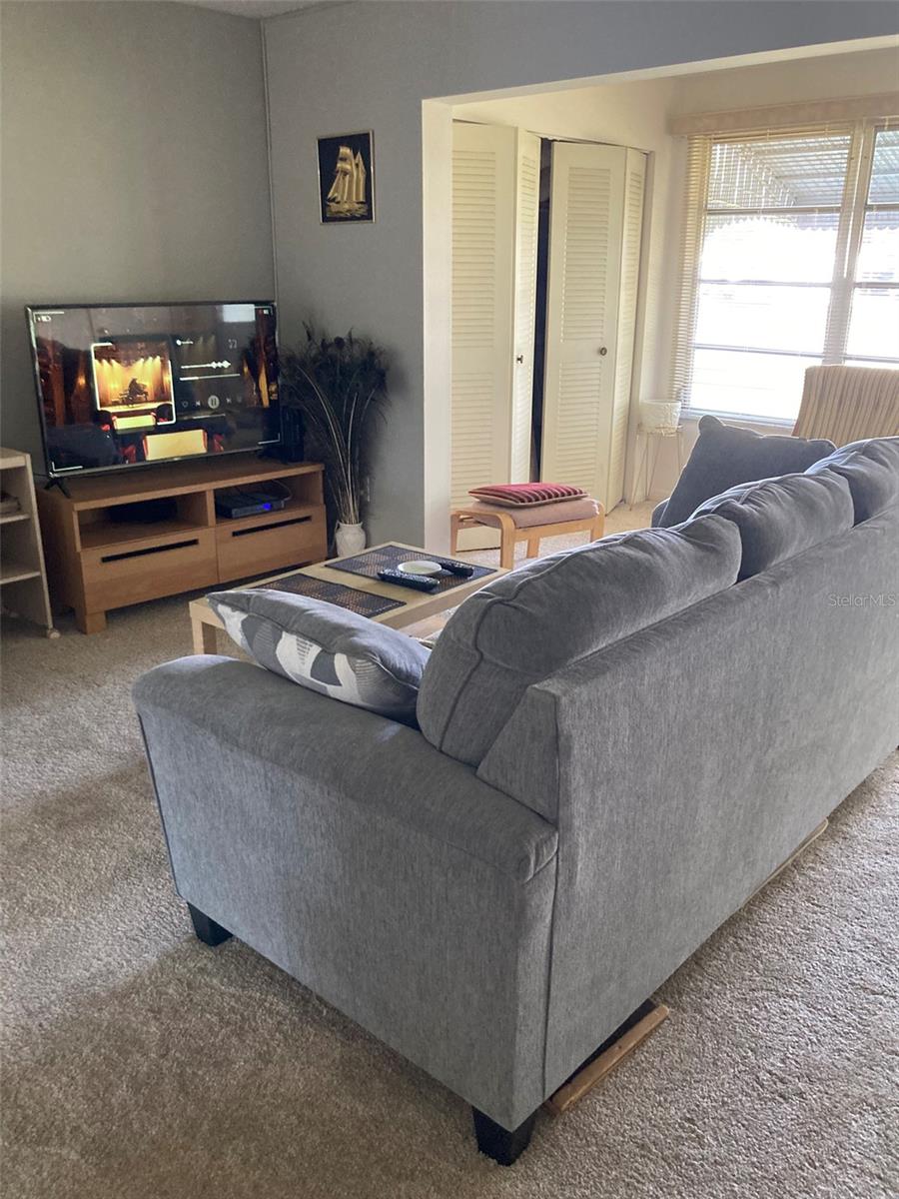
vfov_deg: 63.4
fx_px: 970
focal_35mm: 28
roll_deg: -0.1
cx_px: 450
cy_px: 600
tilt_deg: -19.1
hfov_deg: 49.7
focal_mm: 3.99
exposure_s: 1/40
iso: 250
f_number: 1.8
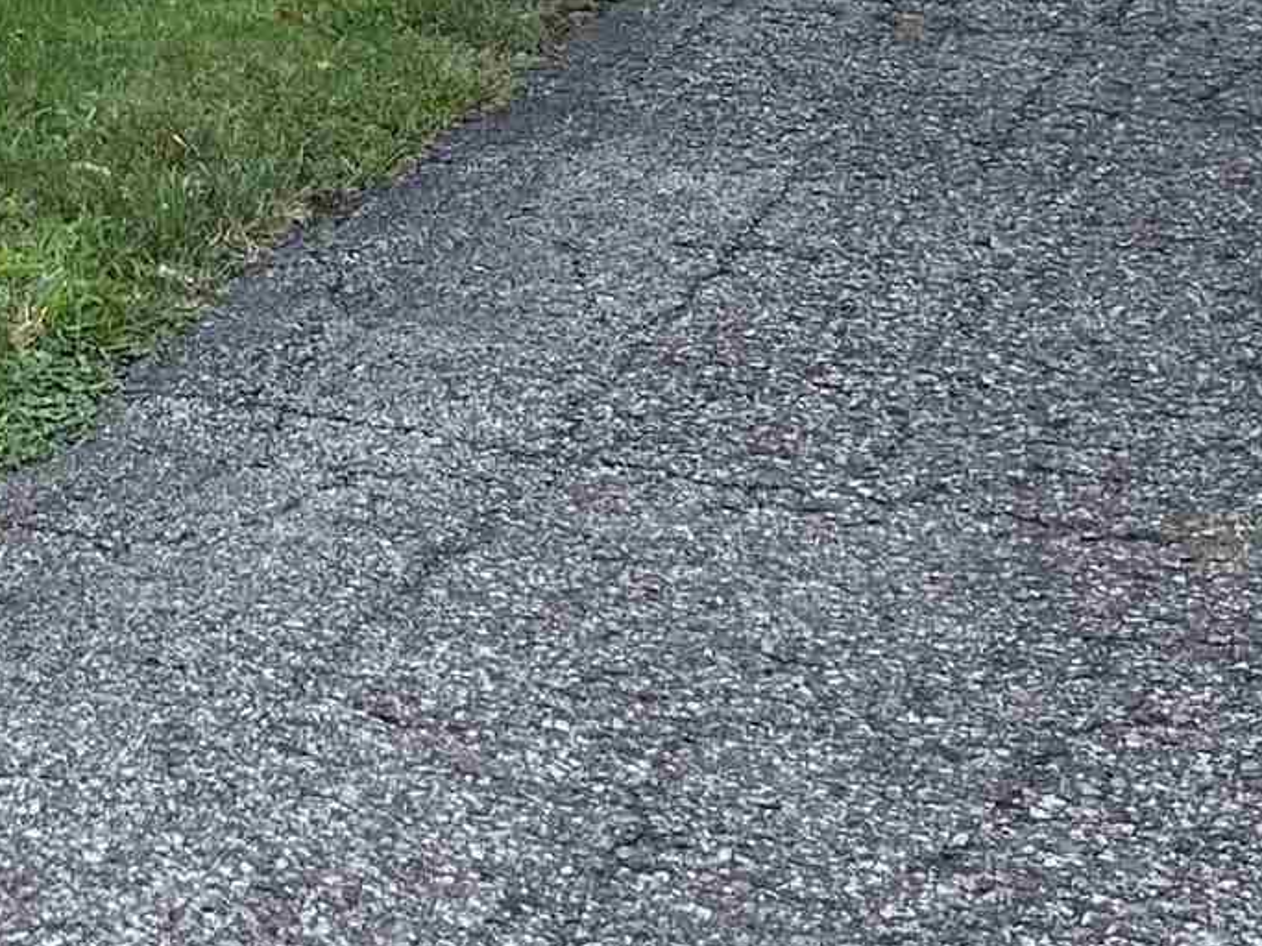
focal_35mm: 117
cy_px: -610
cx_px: -170
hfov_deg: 16.3
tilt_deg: -2.7
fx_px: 4265
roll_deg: +0.3
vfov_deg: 11.9
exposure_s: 1/581
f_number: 1.5
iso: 50
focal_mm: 5.7
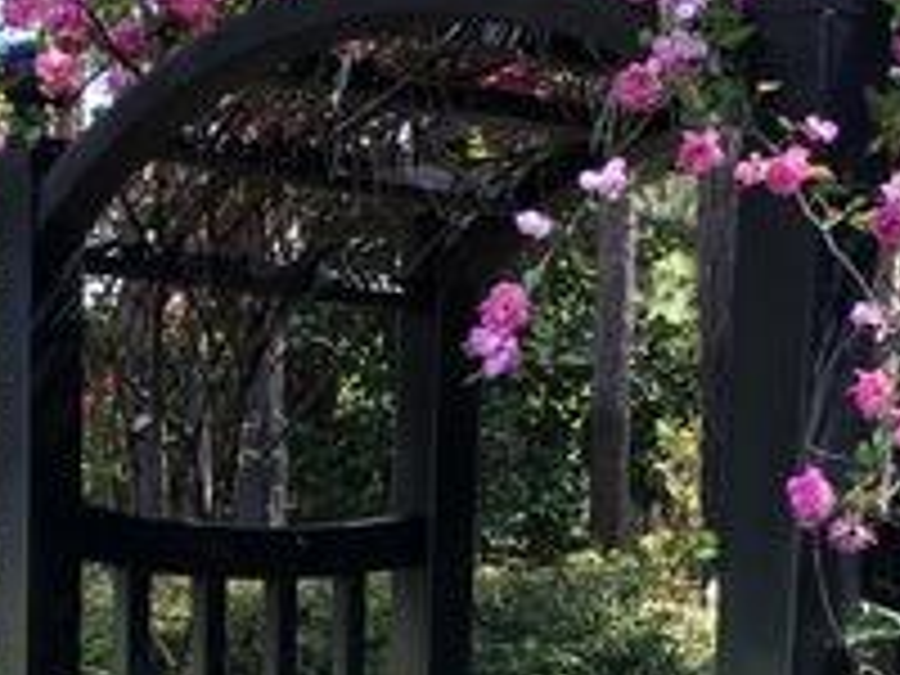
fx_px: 2418
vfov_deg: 15.3
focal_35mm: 93
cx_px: 194
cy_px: 806
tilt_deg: -5.3
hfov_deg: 20.9
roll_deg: -0.8
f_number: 2.2
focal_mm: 4.15
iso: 25
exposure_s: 1/200
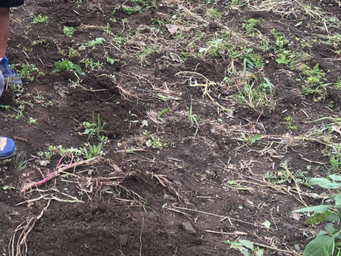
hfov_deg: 22.8
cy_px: -51
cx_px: -64
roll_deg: +1.3
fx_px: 778
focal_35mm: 79
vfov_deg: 17.8
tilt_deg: -13.4
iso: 25
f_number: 2.2
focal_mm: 4.15
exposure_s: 1/188
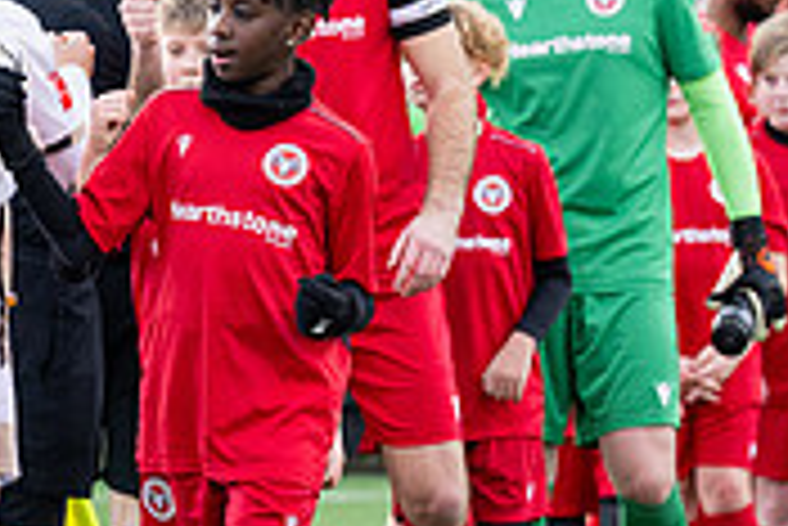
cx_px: -41
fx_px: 9069
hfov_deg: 5.0
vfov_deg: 3.3
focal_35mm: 414
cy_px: 259
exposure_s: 1/800
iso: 800
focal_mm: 125
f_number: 4
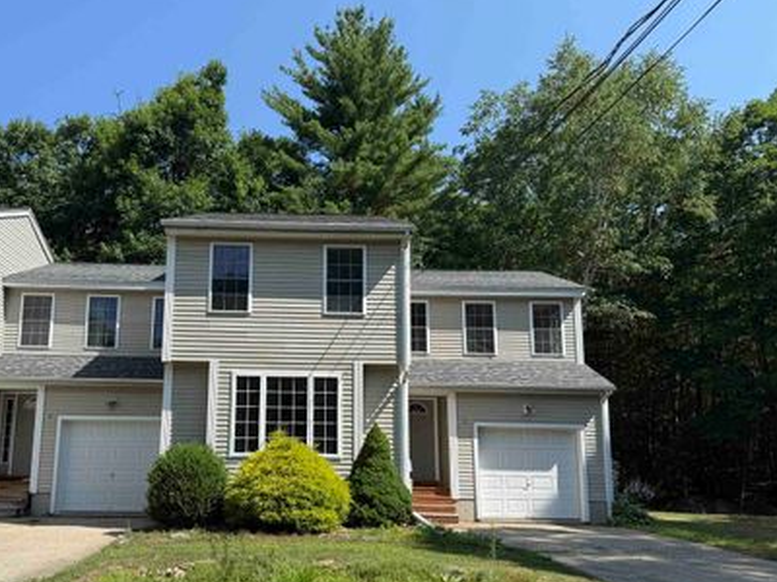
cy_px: 350
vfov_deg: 46.5
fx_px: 673
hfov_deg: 59.4
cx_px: 307
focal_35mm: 30
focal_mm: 6.76
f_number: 1.78
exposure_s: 1/3021
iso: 80
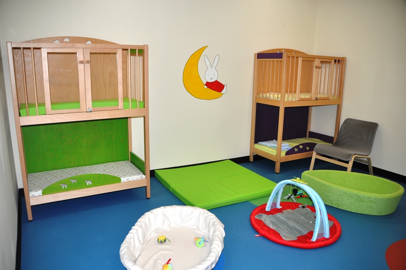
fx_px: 304
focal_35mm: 27
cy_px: 135
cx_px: 203
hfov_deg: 67.4
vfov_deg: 47.8
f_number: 3.5
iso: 400
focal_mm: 18
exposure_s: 1/100
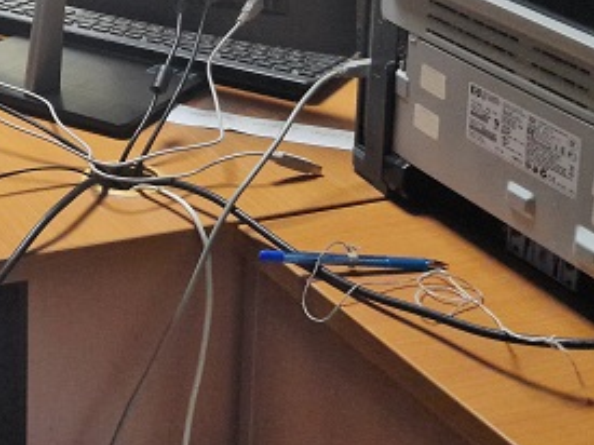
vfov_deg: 15.9
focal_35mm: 89
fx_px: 1527
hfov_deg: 20.4
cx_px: -143
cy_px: -92
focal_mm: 4.6
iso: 160
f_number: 2
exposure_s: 1/60
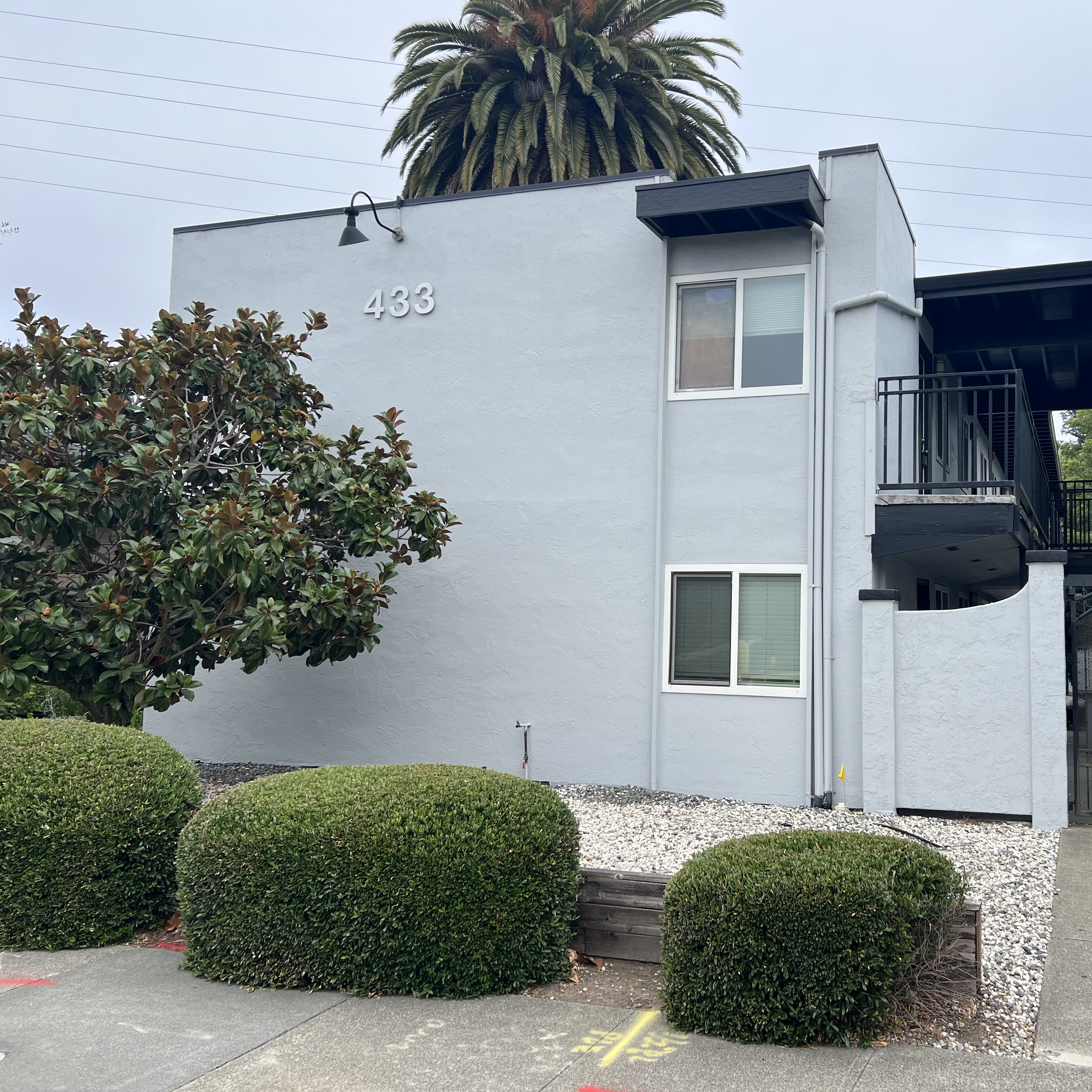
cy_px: 540
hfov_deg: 51.6
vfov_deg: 52.5
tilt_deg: +5.5
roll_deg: -0.4
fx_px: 1106
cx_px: 721
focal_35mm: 31
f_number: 1.5
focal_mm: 5.7
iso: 50
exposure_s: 1/2632
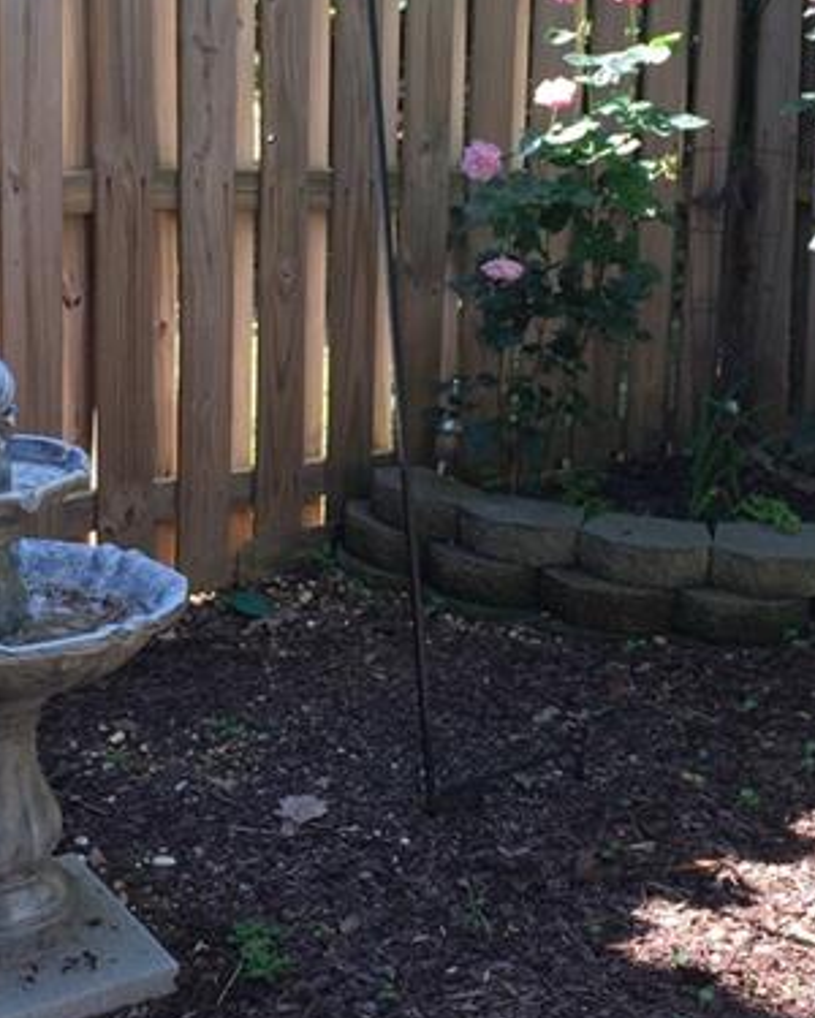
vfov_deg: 32.3
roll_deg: -1.6
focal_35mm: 58
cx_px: 454
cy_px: 361
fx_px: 1749
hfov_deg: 26.2
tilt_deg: -11.7
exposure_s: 1/186
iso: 32
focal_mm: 4.15
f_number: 2.2
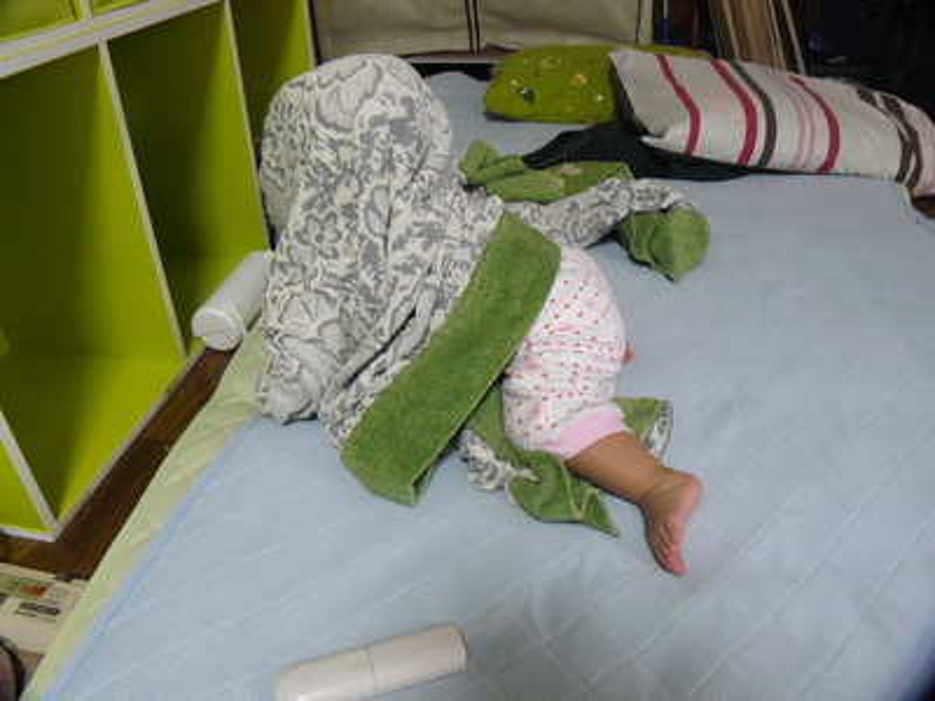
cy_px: 350
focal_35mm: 36
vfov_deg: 39.7
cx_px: 468
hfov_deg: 51.4
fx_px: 972
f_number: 2.8
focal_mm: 6
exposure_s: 1/8
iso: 200
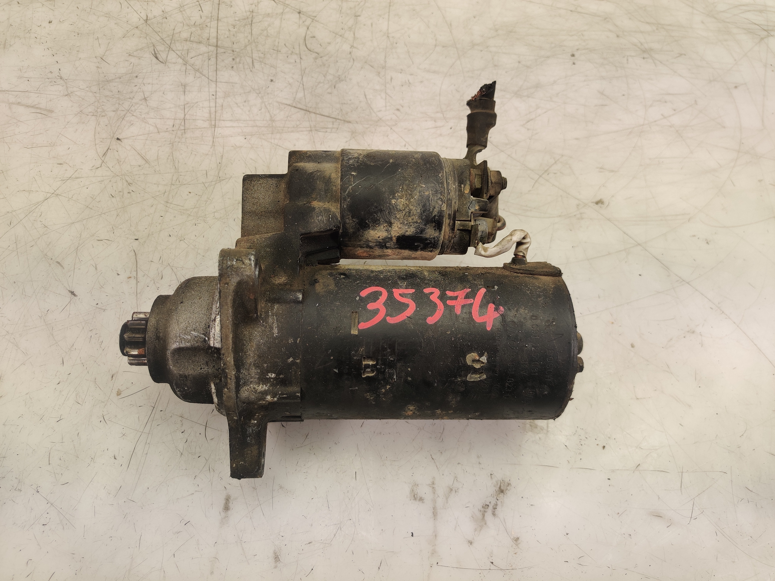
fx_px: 604
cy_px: 290
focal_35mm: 27
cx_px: 388
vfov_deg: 51.4
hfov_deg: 65.3
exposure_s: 1/445
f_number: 1.65
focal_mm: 4.75
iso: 100
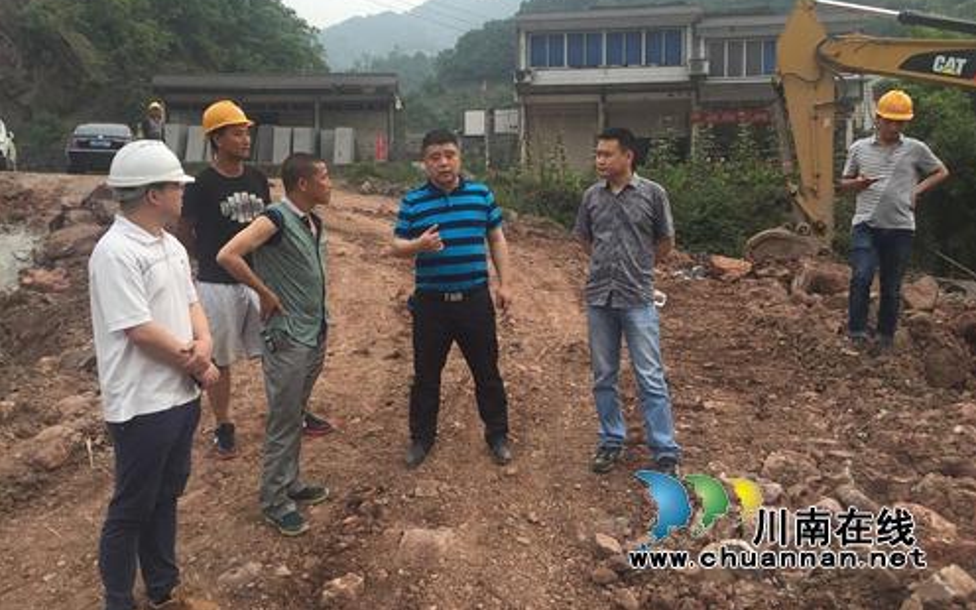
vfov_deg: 40.4
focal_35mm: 31
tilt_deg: -2.3
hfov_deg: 61.2
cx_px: 490
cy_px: 245
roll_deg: -0.2
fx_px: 825
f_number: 2.2
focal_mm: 4.15
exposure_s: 1/150
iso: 32
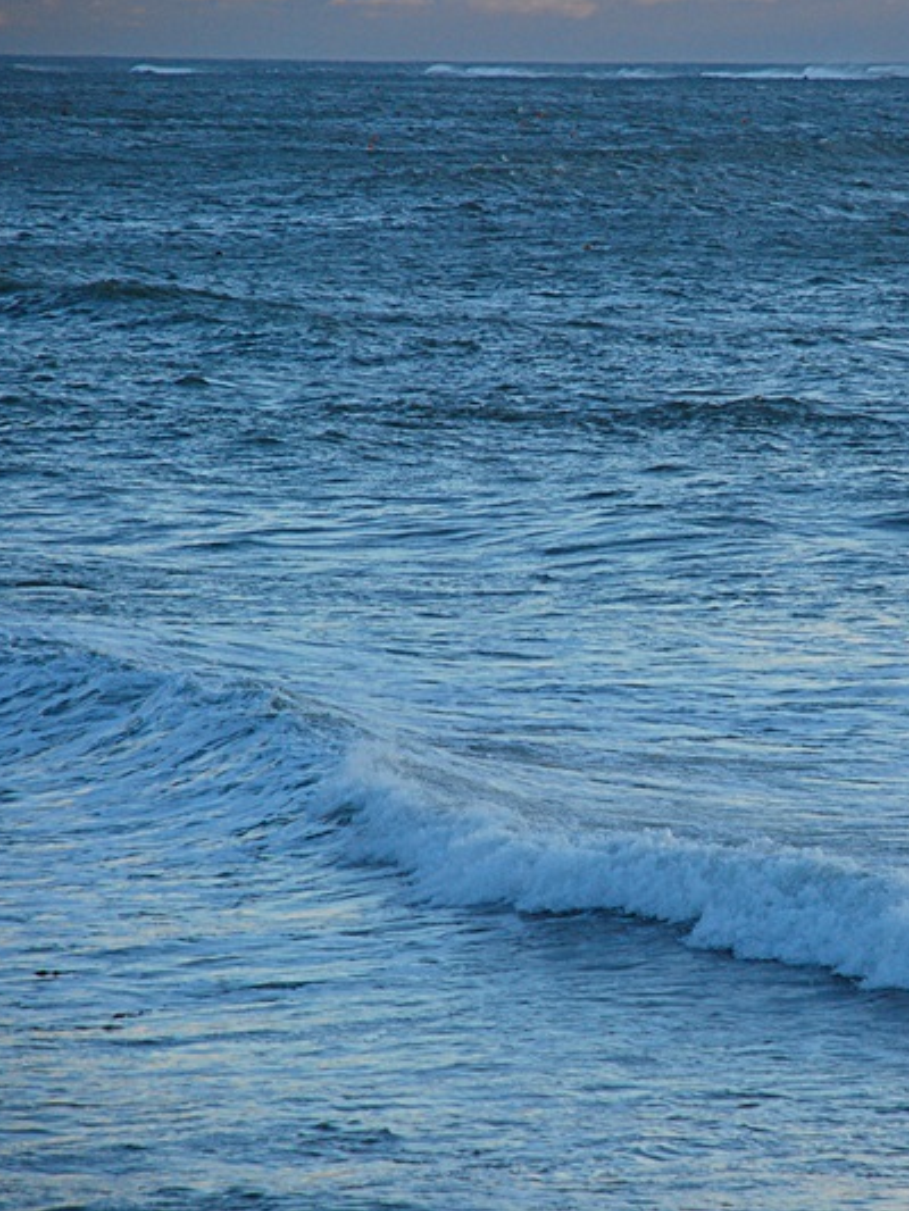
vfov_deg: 6.8
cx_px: 654
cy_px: 604
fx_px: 10245
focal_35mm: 293
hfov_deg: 5.1
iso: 400
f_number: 6.3
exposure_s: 1/640
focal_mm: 135
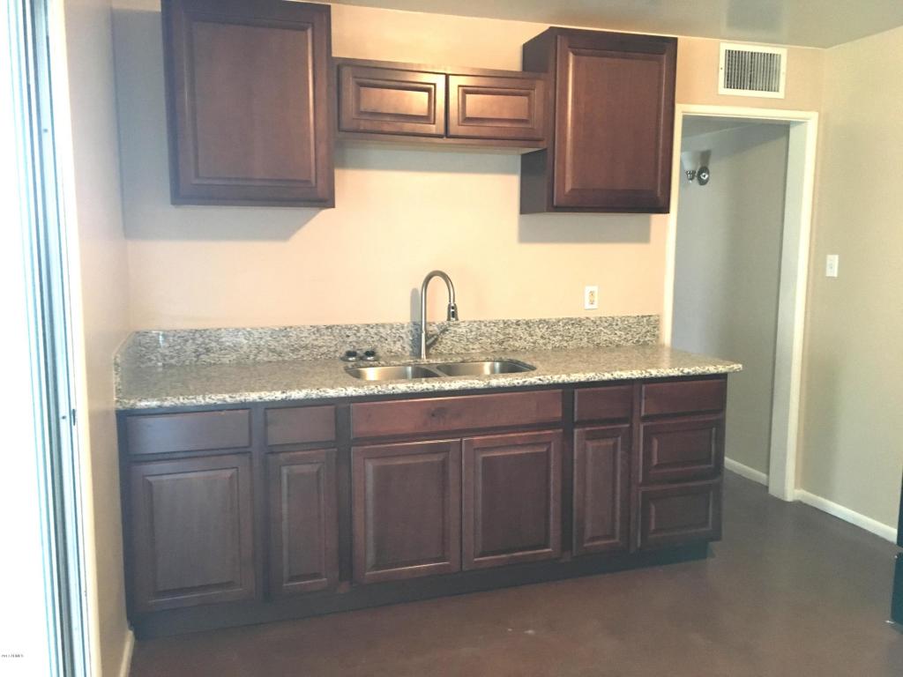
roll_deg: +0.4
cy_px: 338
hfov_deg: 61.7
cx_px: 452
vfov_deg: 48.2
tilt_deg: -7.2
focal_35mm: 29
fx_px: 756
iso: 250
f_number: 2.2
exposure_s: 1/15
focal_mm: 4.15
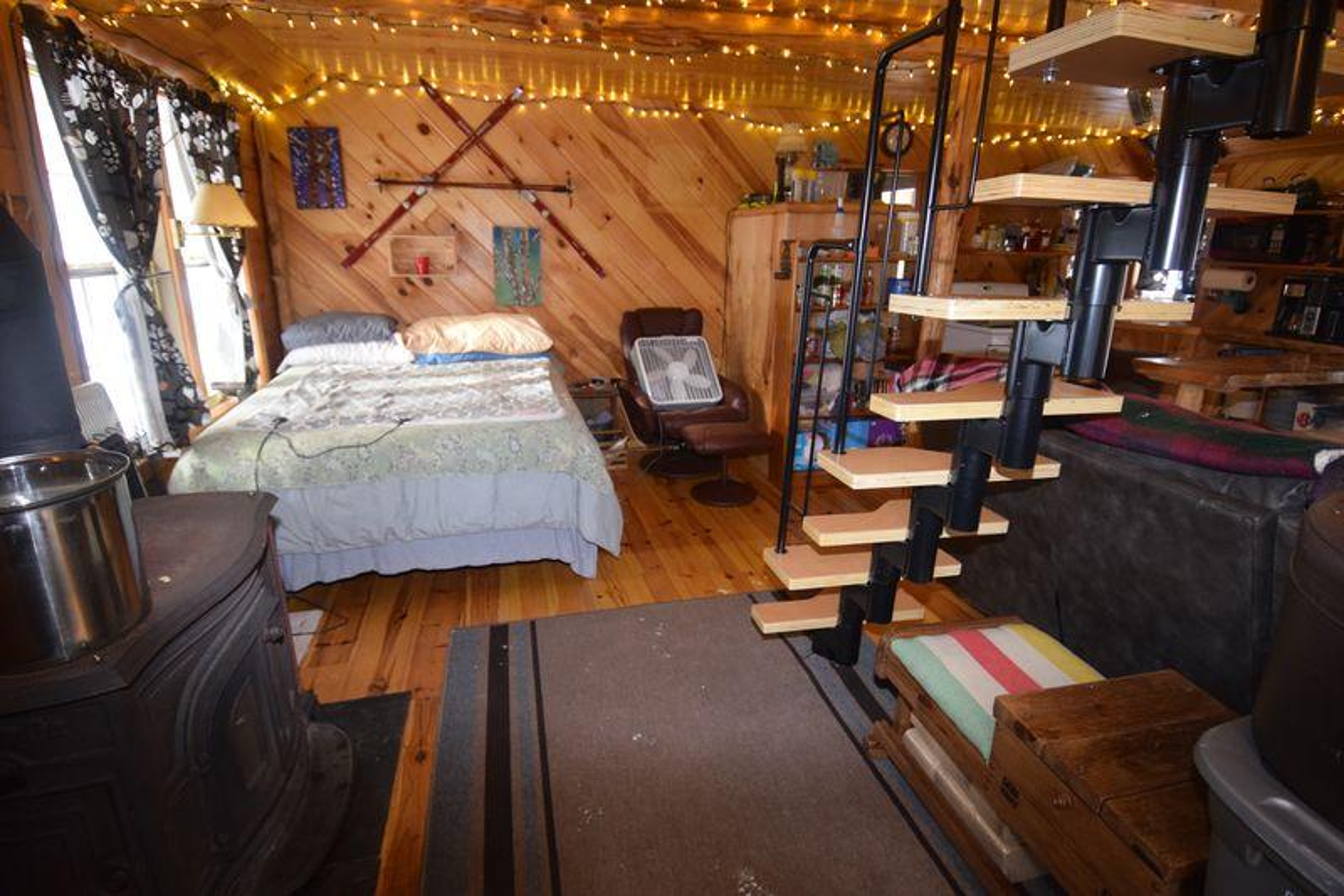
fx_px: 672
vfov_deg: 67.4
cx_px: 672
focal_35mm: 18
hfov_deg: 90.0
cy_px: 448
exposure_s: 1/60
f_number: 4
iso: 1600
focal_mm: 12
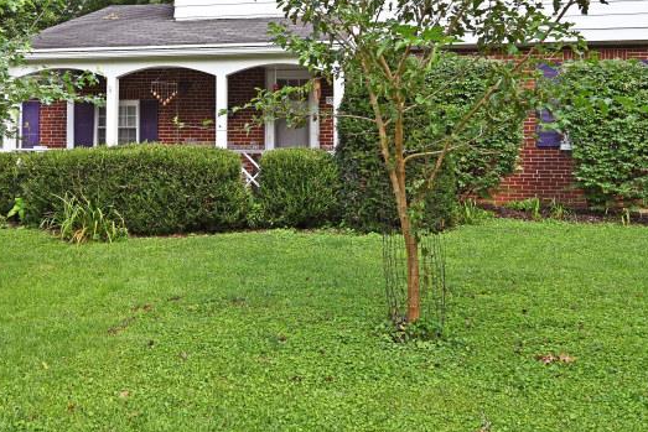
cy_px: 104
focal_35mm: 43
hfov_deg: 44.8
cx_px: 224
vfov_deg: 30.6
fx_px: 774
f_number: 5
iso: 200
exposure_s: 1/250
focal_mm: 15
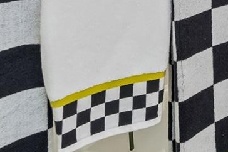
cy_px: -161
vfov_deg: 15.7
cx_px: 396
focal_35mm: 66
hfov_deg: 21.5
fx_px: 418
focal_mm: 10
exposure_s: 1/2
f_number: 7.1
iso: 100
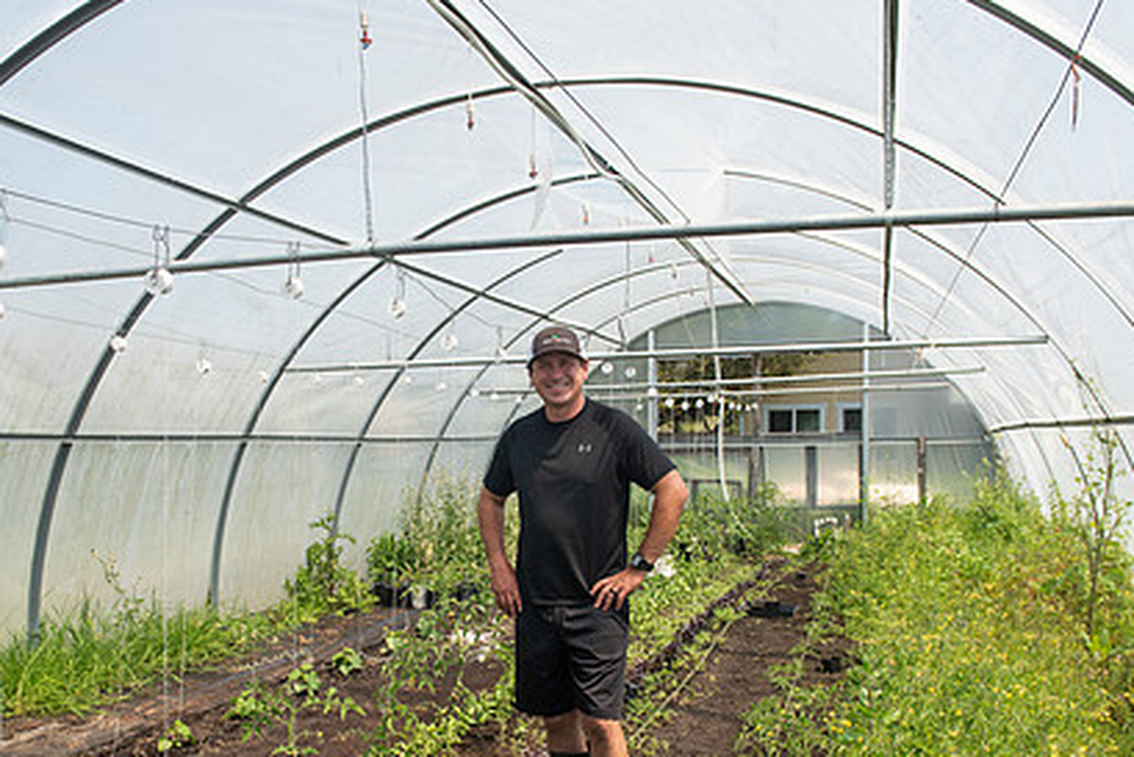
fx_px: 1071
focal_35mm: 34
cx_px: 469
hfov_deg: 55.5
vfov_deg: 38.3
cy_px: 528
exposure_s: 1/3200
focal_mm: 24
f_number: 4.5
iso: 500
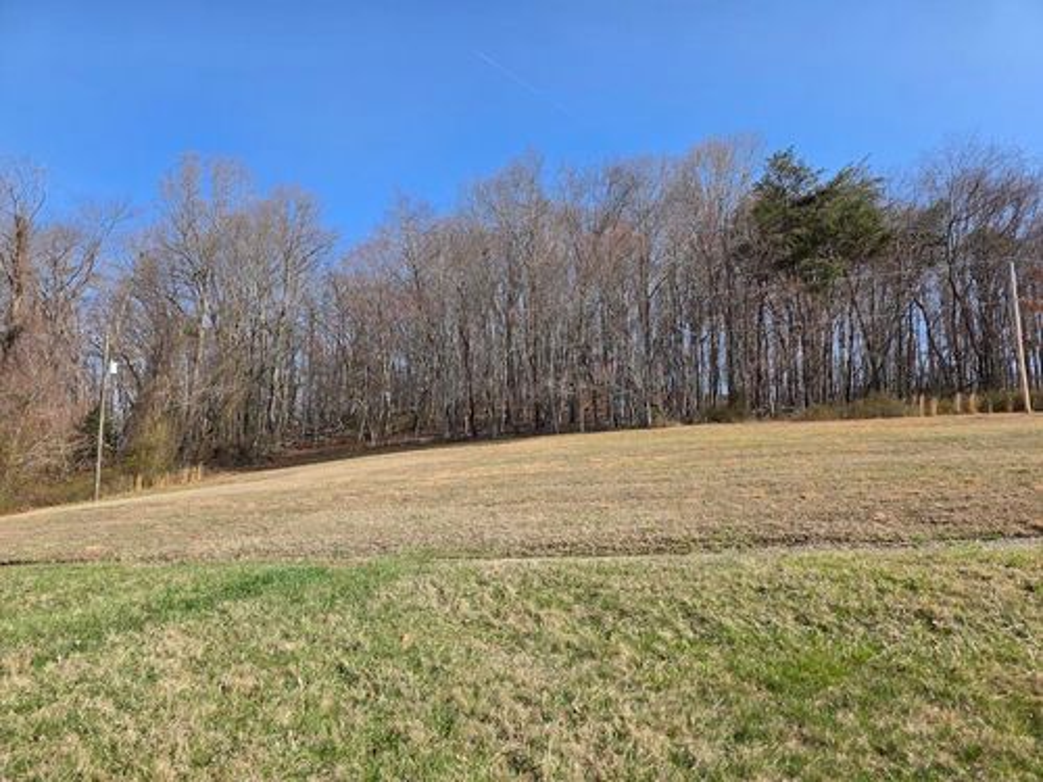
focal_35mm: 23
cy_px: 391
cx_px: 522
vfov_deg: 58.9
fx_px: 693
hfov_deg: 73.9
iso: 80
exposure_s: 1/3608
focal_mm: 6.3
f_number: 1.7
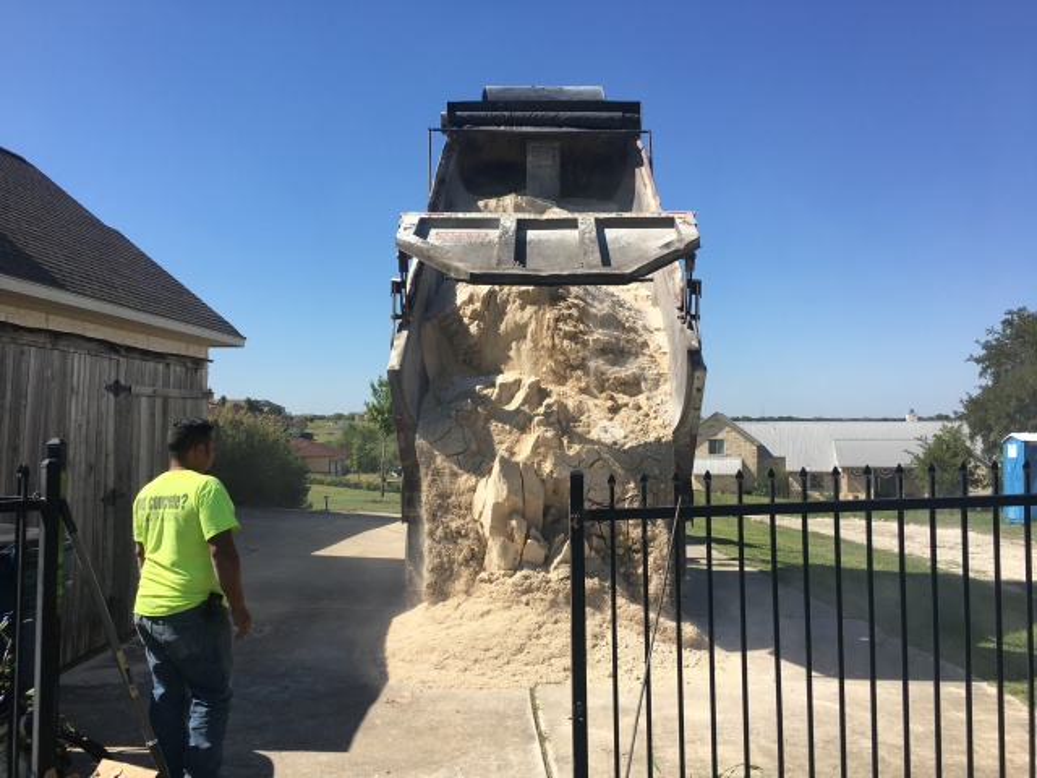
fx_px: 869
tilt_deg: +2.1
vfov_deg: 48.2
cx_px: 518
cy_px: 389
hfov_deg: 61.7
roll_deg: +1.0
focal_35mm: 29
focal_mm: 4.15
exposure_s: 1/1637
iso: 25
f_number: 2.2
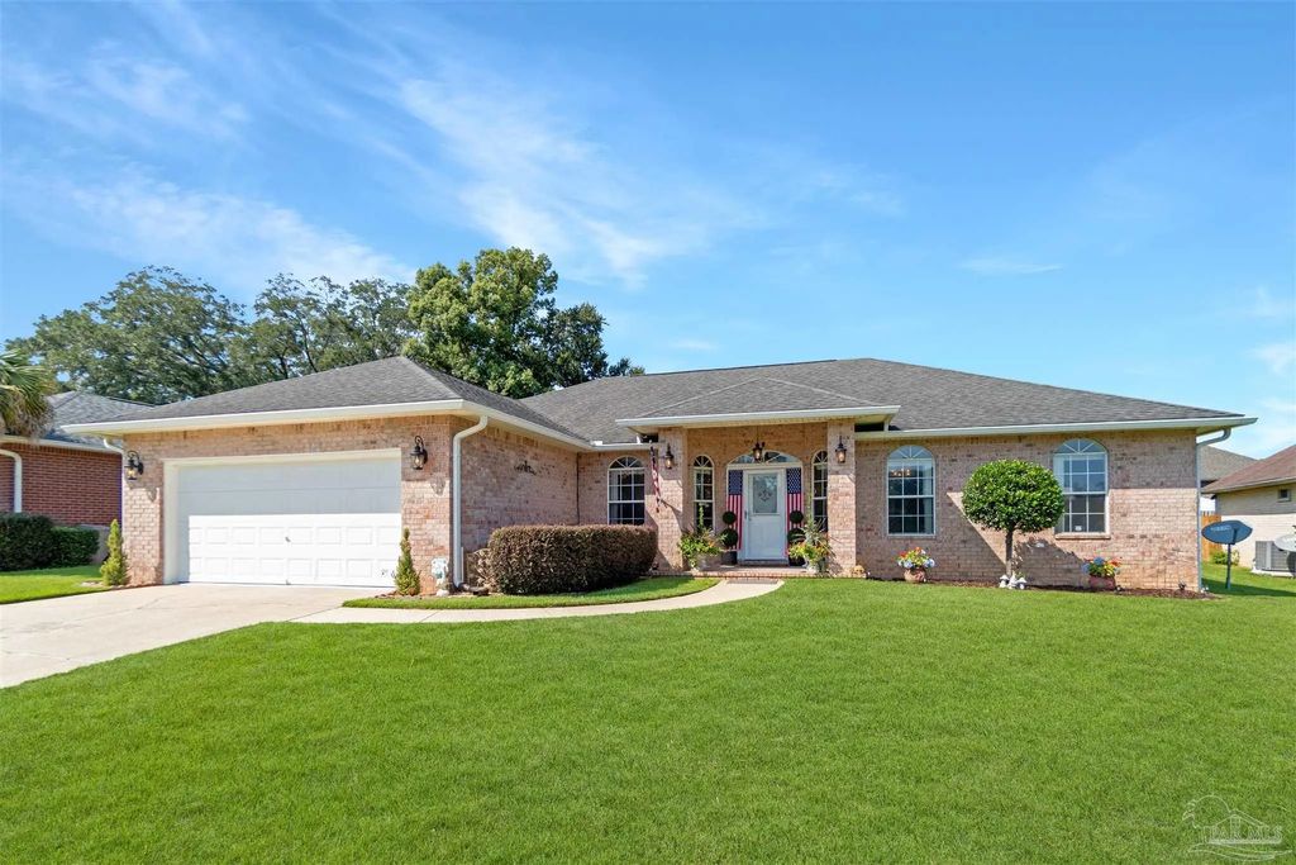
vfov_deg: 72.1
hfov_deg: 95.0
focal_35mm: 16
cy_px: 432
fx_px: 594
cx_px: 648
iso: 100
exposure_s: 1/2000
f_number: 4
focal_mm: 11
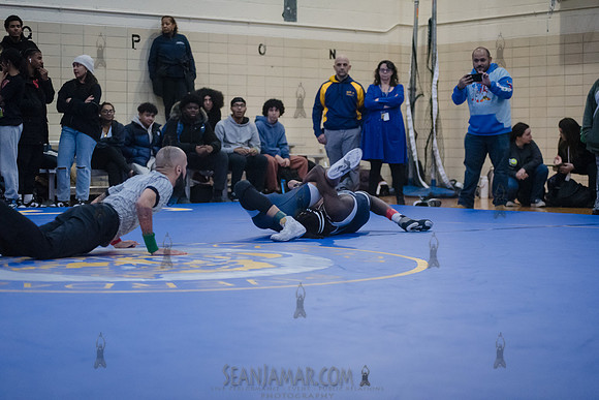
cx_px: 300
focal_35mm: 80
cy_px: 200
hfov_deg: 25.3
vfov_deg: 17.1
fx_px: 1332
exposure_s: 1/400
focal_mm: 80
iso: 8000
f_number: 3.2
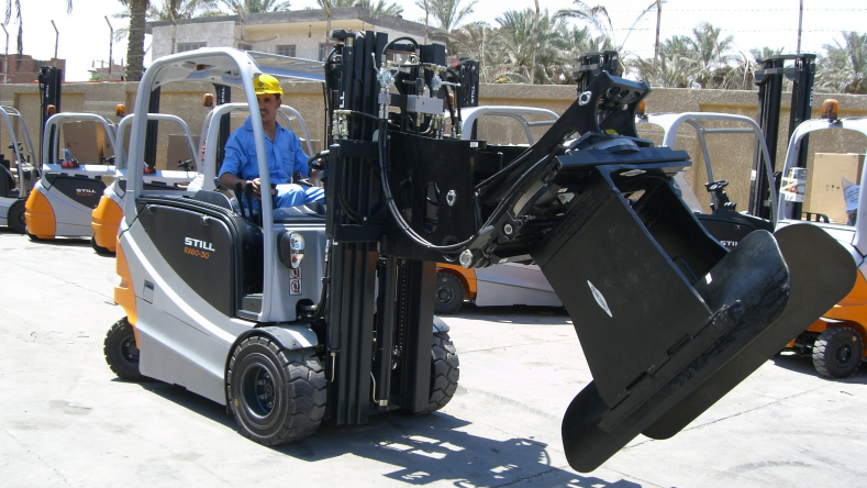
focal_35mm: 42
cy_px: 252
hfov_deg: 48.4
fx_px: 966
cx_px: 430
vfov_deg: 28.4
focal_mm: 6.2
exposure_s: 1/200
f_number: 4.3
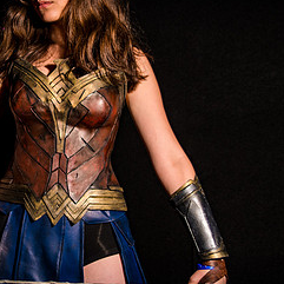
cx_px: 35
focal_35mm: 68
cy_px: 126
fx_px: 631
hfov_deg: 24.7
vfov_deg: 25.3
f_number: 3.2
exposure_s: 1/1250
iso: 320
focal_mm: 32
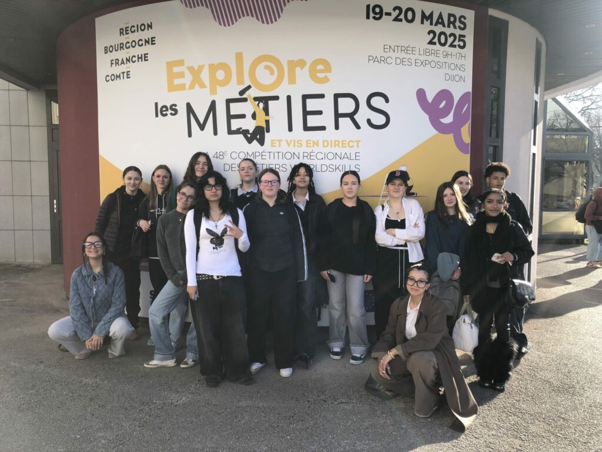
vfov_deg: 49.7
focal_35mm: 28
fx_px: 487
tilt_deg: -3.4
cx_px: 301
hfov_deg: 63.4
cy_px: 226
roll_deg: -0.8
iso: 20
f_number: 1.8
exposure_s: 1/516
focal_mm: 4
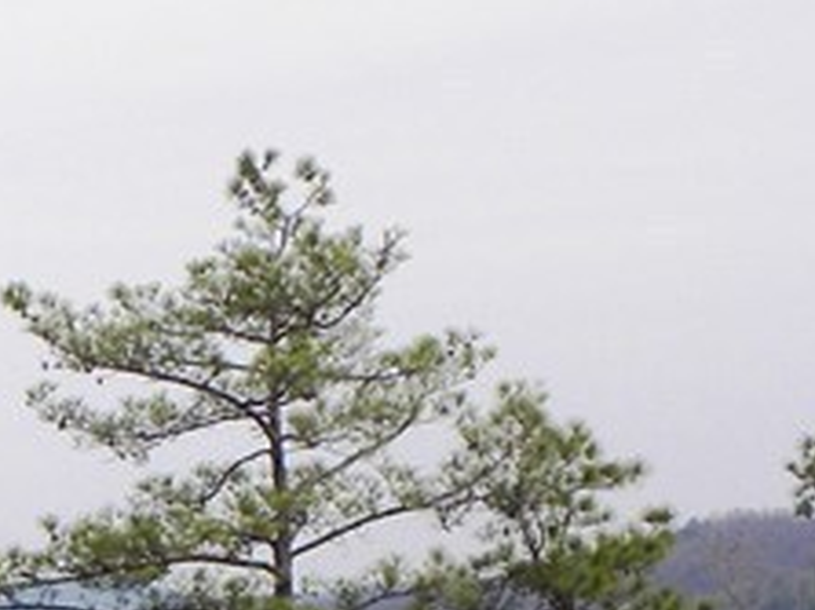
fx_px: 8118
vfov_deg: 4.3
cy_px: 683
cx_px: -552
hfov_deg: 5.7
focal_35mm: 345
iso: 64
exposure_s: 1/267
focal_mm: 13.4
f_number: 5.6
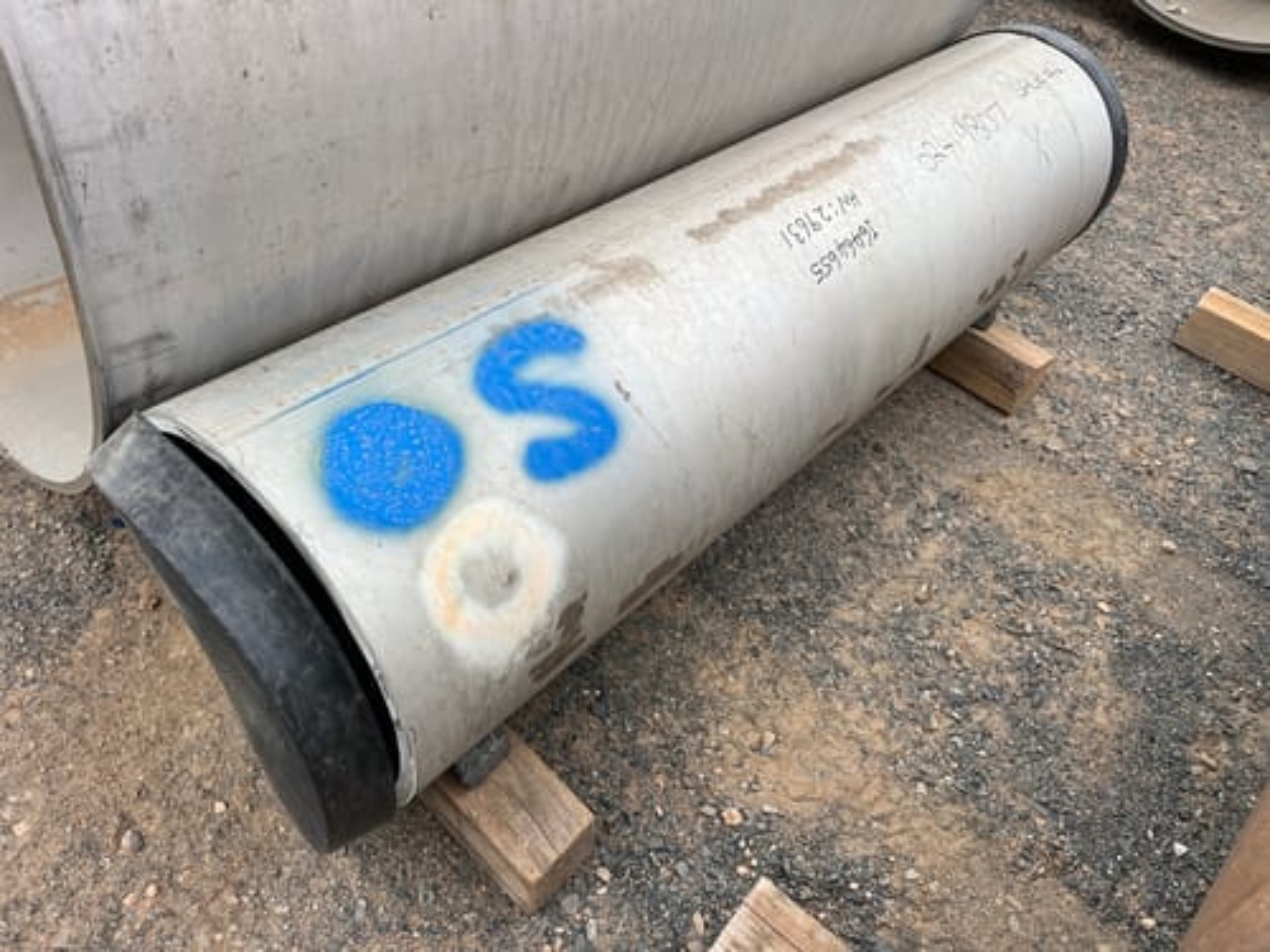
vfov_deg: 53.1
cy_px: 476
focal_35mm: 26
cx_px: 635
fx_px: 954
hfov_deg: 67.3
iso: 50
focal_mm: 5.1
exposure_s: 1/878
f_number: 1.6
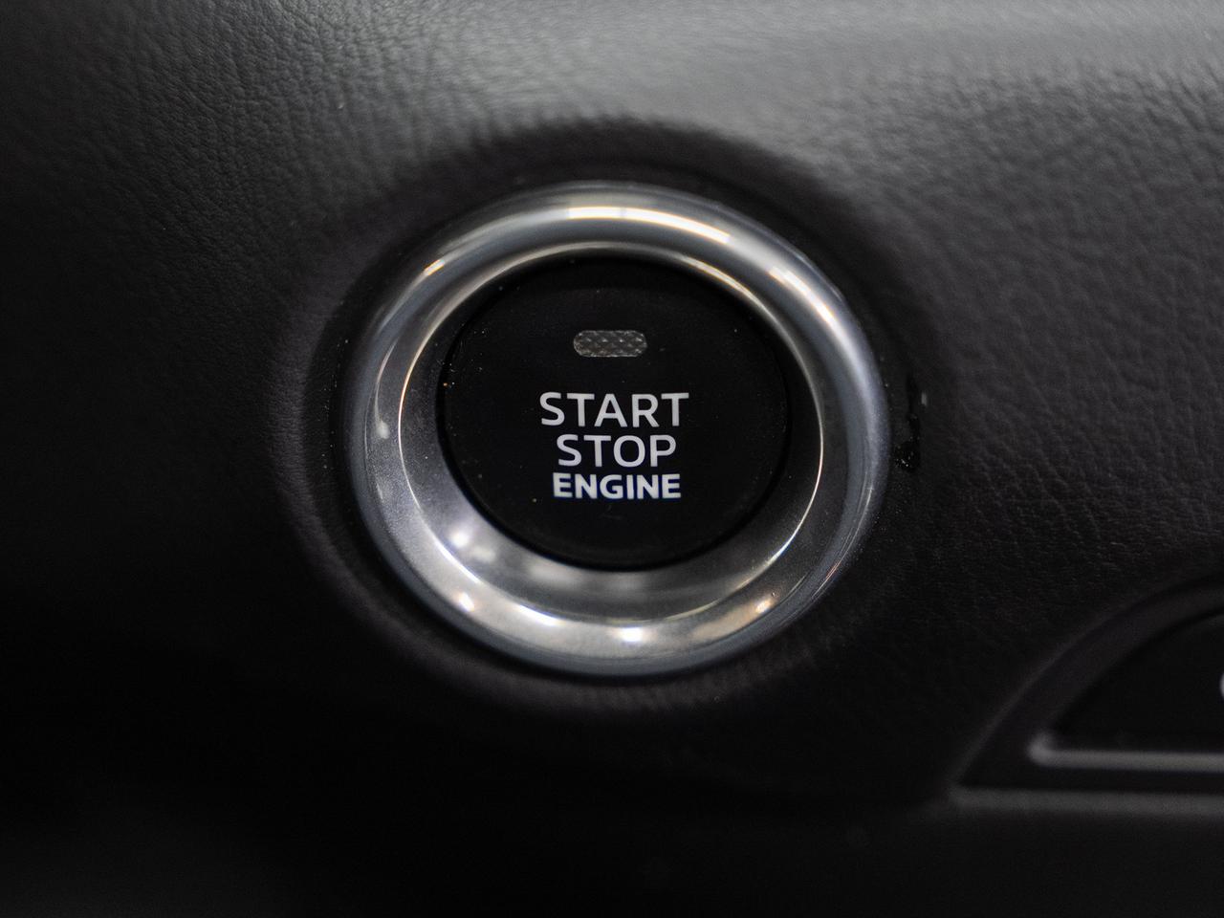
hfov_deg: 27.3
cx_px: 623
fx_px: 2523
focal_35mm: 71
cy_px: 462
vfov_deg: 20.6
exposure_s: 1/50
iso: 640
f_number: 3.5
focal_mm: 53.7
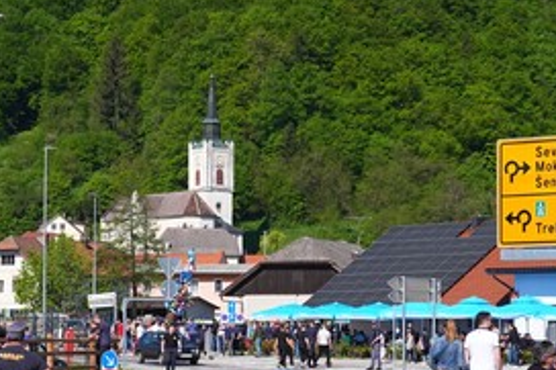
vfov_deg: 11.8
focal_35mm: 116
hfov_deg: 17.6
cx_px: 194
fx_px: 1790
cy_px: 253
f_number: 5.6
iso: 250
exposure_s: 1/1600
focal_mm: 70
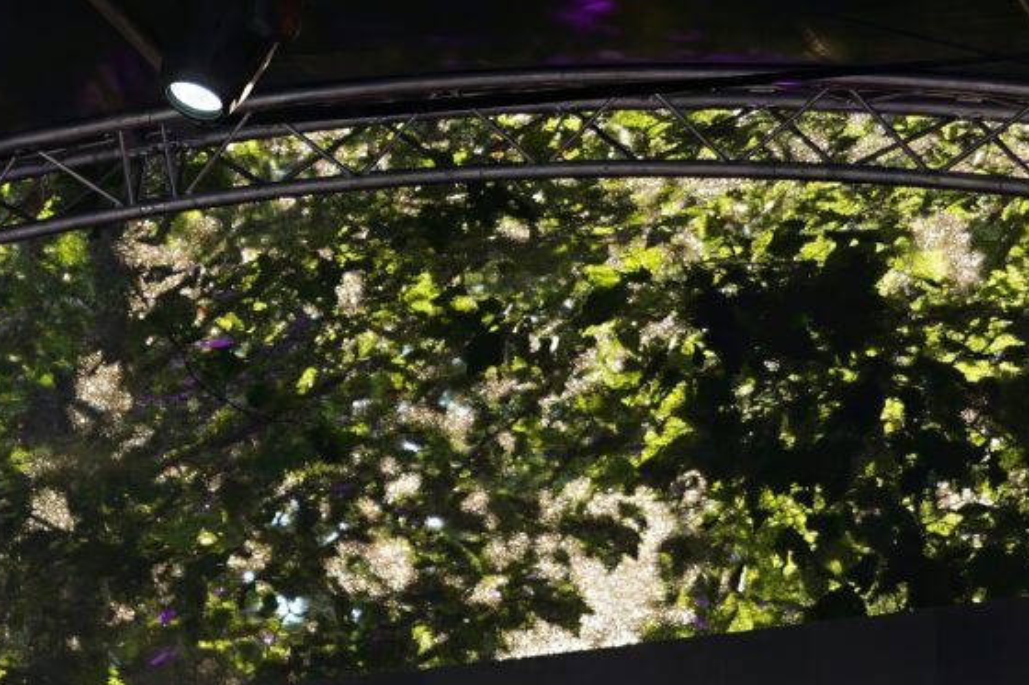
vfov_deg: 7.9
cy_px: 1159
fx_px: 4800
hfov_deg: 11.8
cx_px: -375
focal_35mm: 168
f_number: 3.5
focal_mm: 49
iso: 125
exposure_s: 1/50
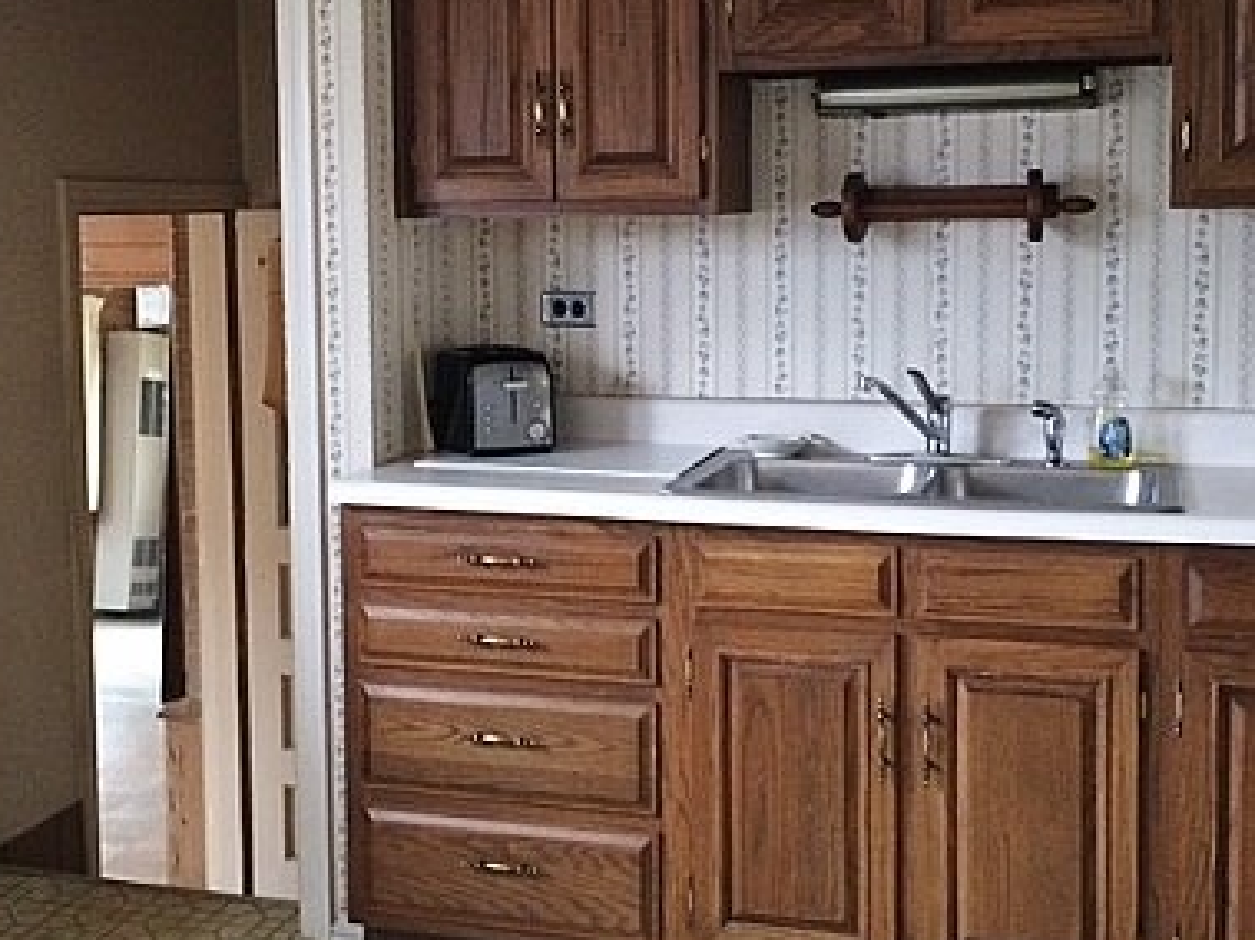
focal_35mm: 49
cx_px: 546
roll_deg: +1.4
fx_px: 1776
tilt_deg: -6.0
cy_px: 348
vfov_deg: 29.5
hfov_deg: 38.9
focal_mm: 4.15
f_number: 2.2
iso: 250
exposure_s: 1/30
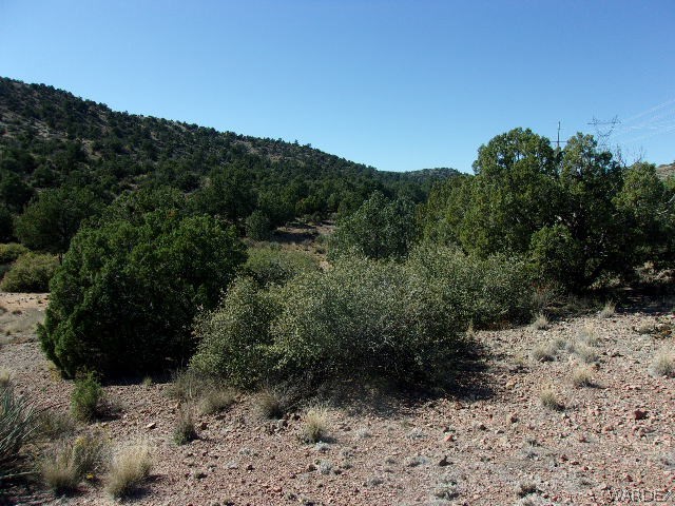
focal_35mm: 27
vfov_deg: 51.4
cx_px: 338
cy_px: 253
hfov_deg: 65.3
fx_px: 526
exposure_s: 1/100
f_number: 10.4
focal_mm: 4.9
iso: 80
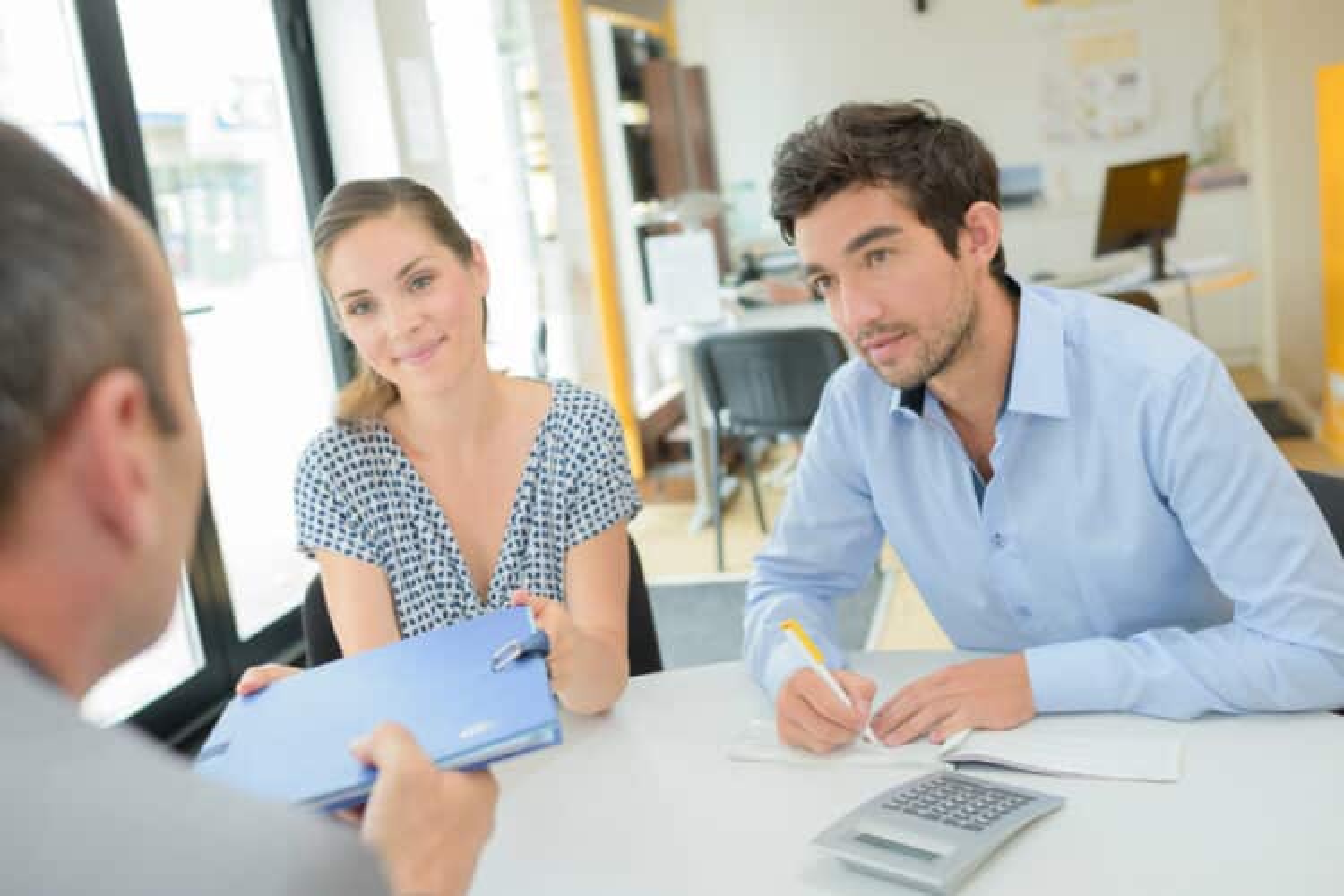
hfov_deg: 54.4
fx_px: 1307
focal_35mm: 35
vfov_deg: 37.9
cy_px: 448
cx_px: 672
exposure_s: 1/100
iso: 400
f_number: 3.2
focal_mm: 35
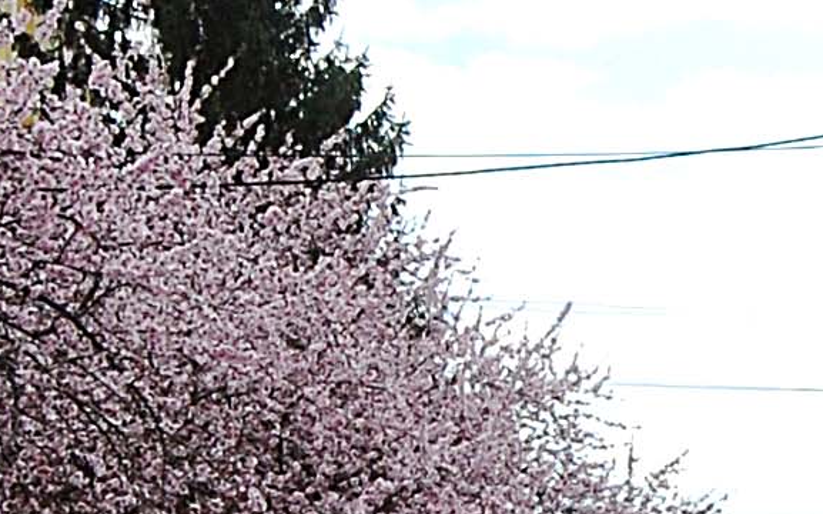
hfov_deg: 8.8
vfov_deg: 5.5
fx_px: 5300
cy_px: 248
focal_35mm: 236
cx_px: 757
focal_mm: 23
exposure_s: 1/250
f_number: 8
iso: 400
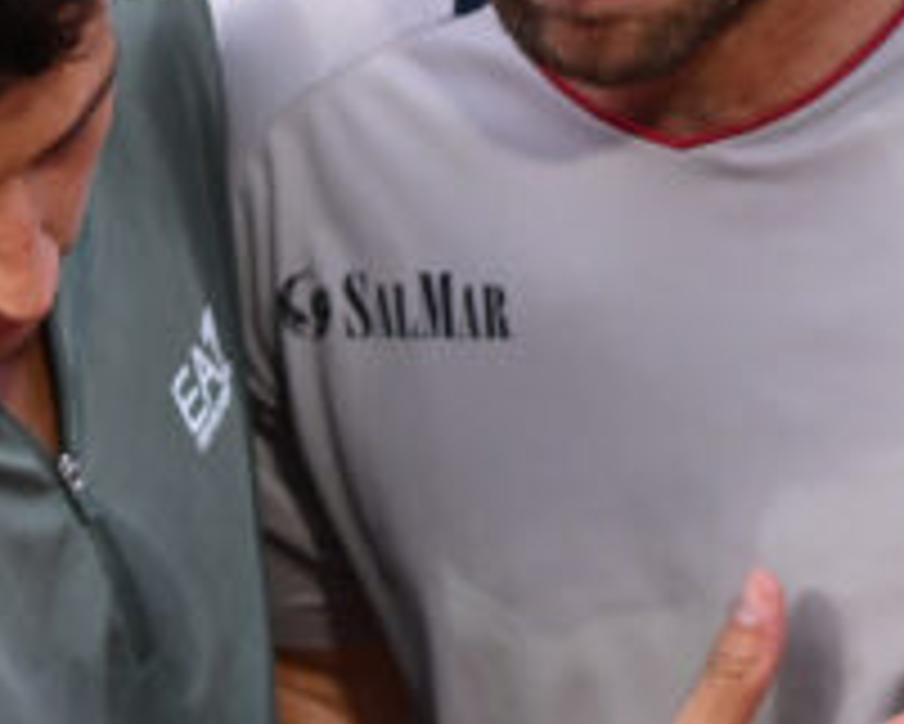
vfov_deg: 1.1
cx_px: 382
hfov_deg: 1.3
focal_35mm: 1434
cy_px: 641
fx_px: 38385
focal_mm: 300
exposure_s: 1/2000
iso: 640
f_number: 3.2
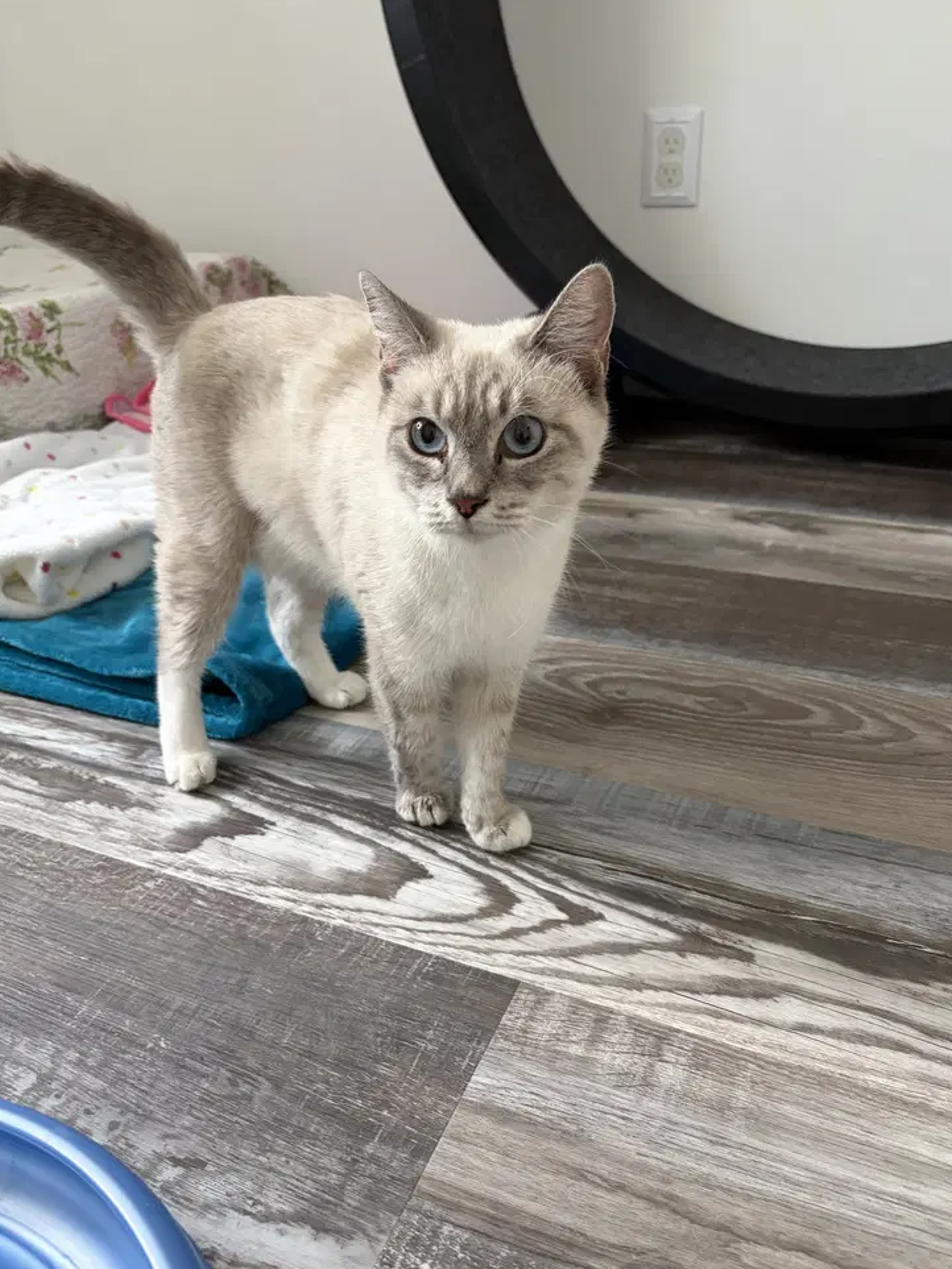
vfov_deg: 65.3
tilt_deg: -26.5
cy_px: 639
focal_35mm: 27
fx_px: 990
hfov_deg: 51.3
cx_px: 475
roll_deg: +2.7
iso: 200
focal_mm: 5.96
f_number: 1.6
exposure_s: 1/60
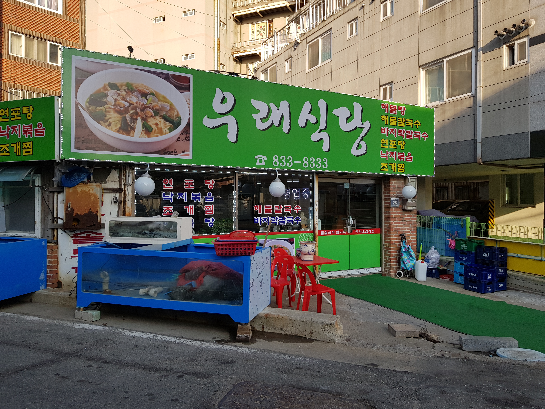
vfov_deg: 53.1
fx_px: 409
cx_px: 272
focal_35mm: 26
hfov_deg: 67.3
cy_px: 204
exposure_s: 1/850
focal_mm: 4.3
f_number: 1.7
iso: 40
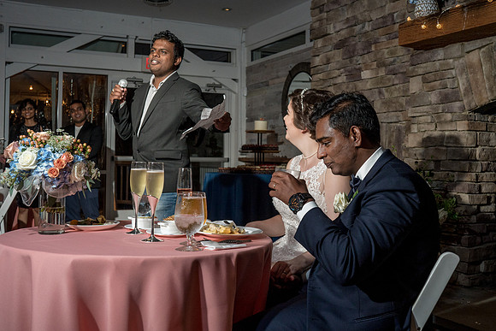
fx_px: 566
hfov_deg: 47.3
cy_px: 143
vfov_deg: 32.5
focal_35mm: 41
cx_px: 256
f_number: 5.6
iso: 800
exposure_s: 1/200
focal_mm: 35
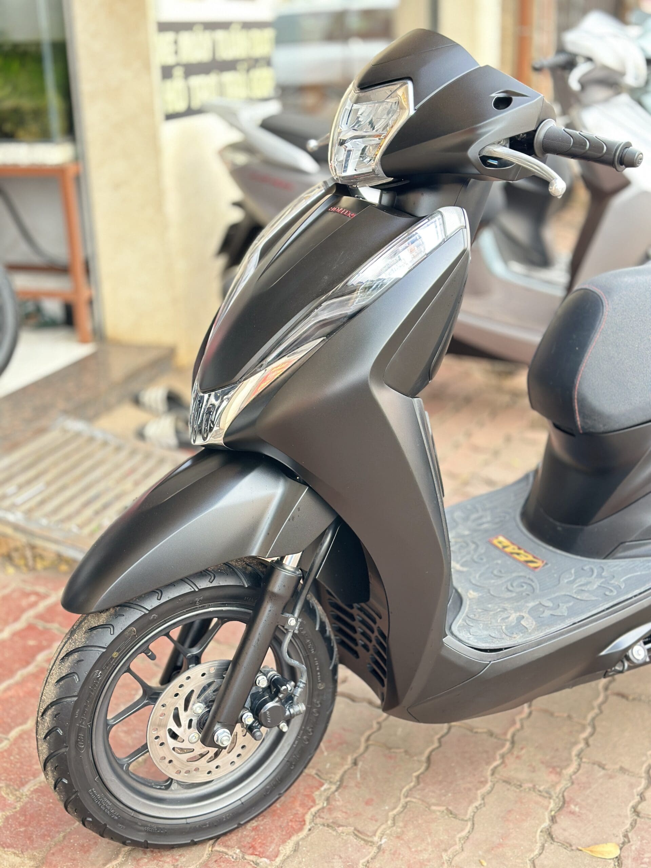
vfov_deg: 39.7
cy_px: 434
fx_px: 1204
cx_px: 326
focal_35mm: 48
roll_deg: +1.7
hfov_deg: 30.3
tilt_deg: -17.5
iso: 125
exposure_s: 1/93
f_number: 1.78
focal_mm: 6.86
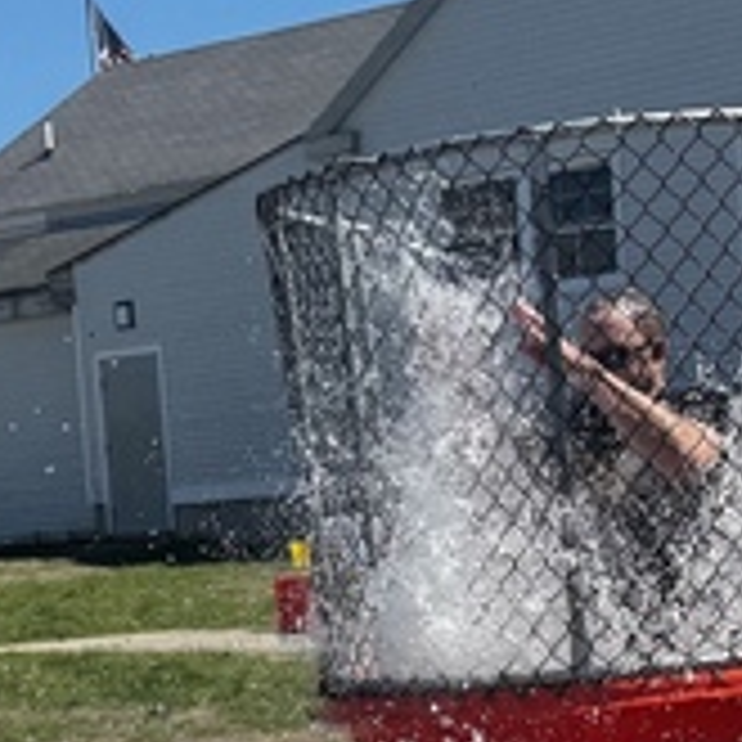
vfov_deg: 16.6
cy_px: 733
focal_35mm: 103
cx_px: 580
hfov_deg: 16.8
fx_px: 2498
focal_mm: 6.76
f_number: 1.78
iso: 80
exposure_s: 1/4049
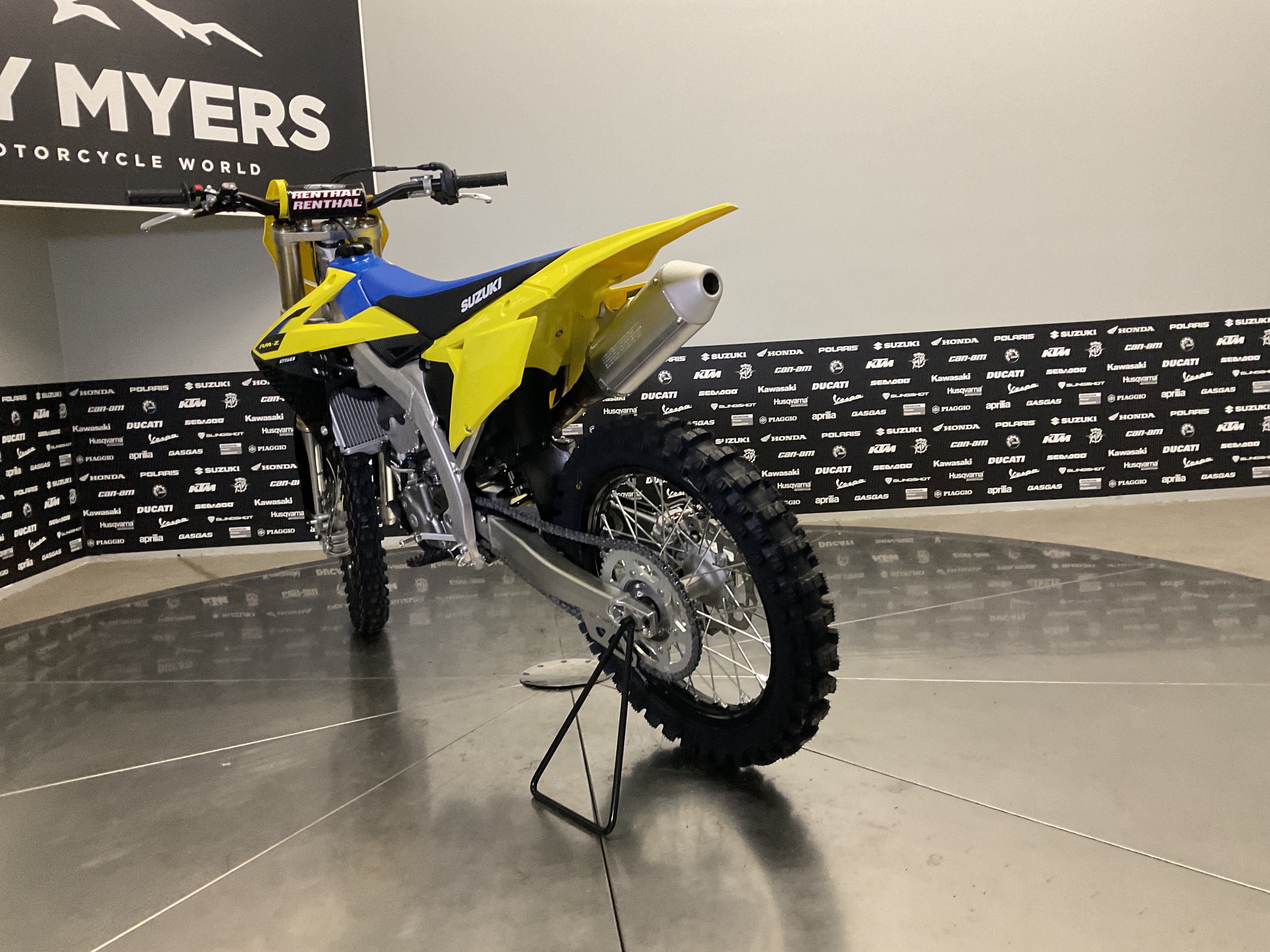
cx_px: 635
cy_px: 476
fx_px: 1064
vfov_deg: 48.2
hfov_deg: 61.7
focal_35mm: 29
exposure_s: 1/60
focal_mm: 3
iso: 200
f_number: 1.8
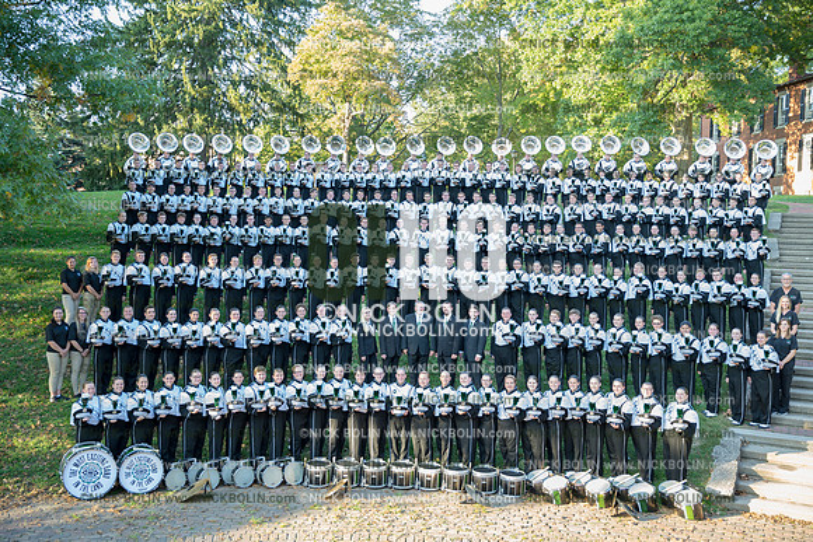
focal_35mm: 36
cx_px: 406
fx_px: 813
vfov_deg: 36.9
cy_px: 271
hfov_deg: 53.1
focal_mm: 36
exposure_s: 1/25
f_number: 4
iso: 125
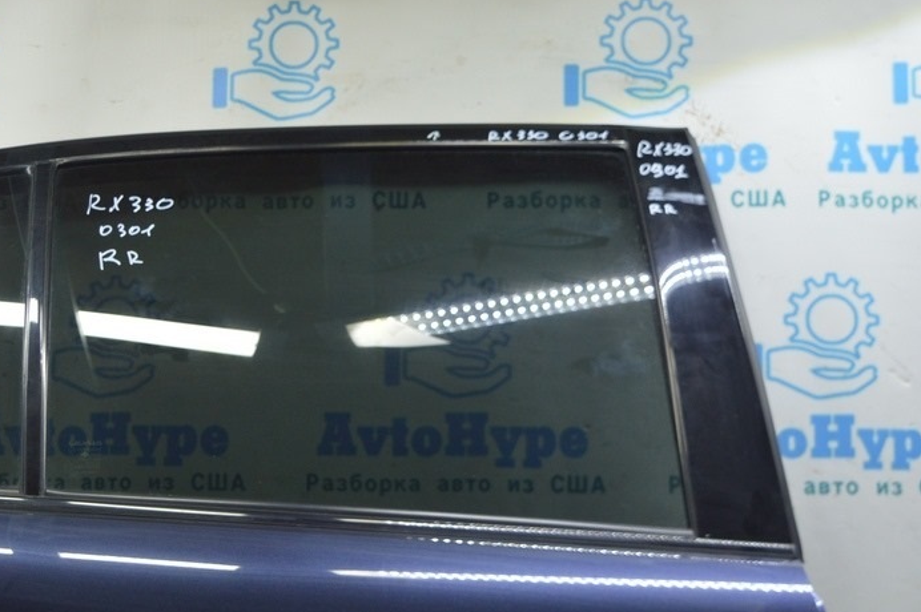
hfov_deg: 28.1
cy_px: 446
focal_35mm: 71
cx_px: 241
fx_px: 1815
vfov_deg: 19.0
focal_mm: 32
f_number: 4.5
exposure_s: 1/40
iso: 400
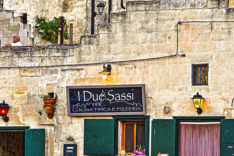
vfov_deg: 8.1
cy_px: 109
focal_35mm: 170
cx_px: 81
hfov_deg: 12.1
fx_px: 1105
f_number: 4.5
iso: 800
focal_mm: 110
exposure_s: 1/400
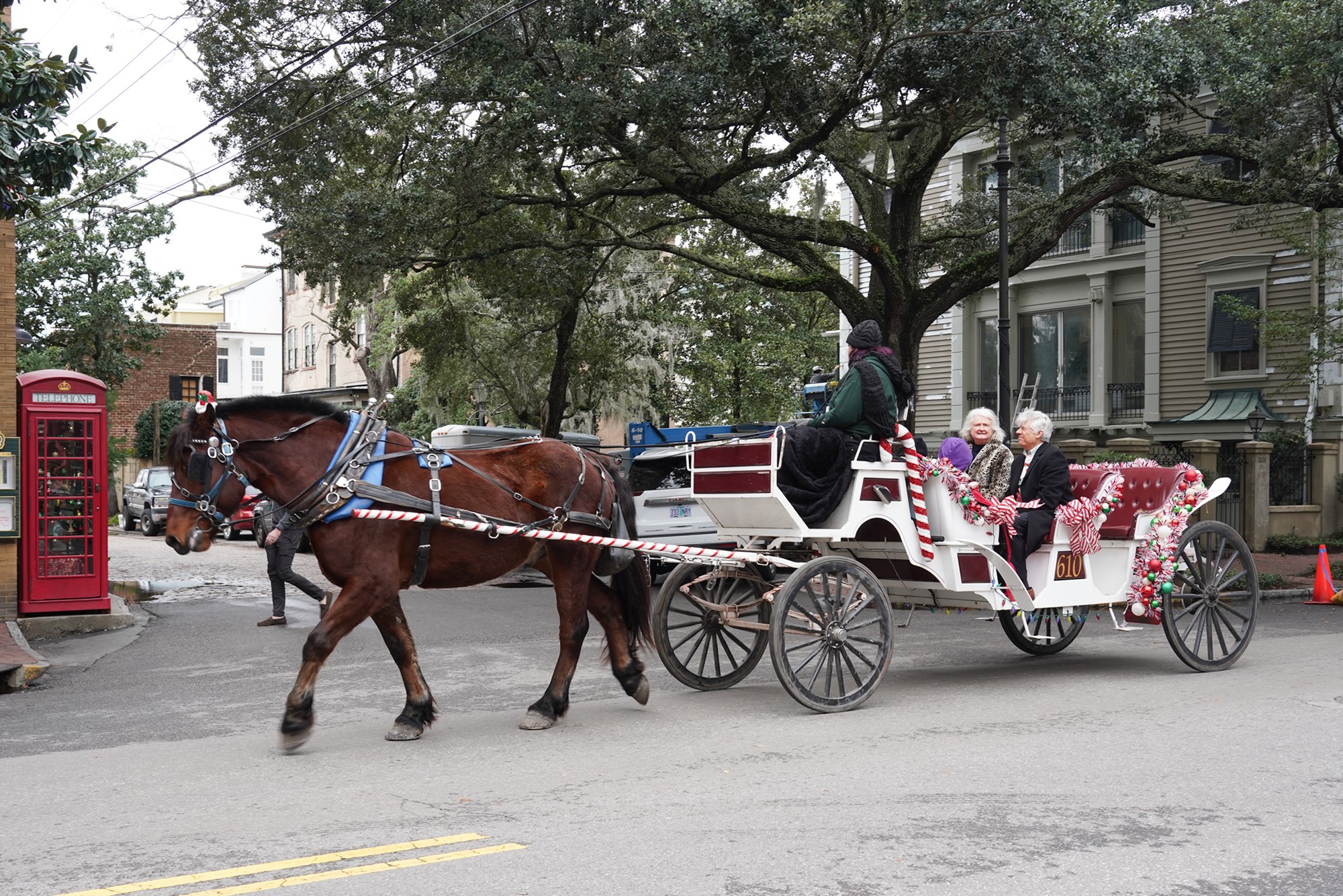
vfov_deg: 37.9
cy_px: 448
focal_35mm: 35
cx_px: 672
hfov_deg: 54.4
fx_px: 1306
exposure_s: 1/100
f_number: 8
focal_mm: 35
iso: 400
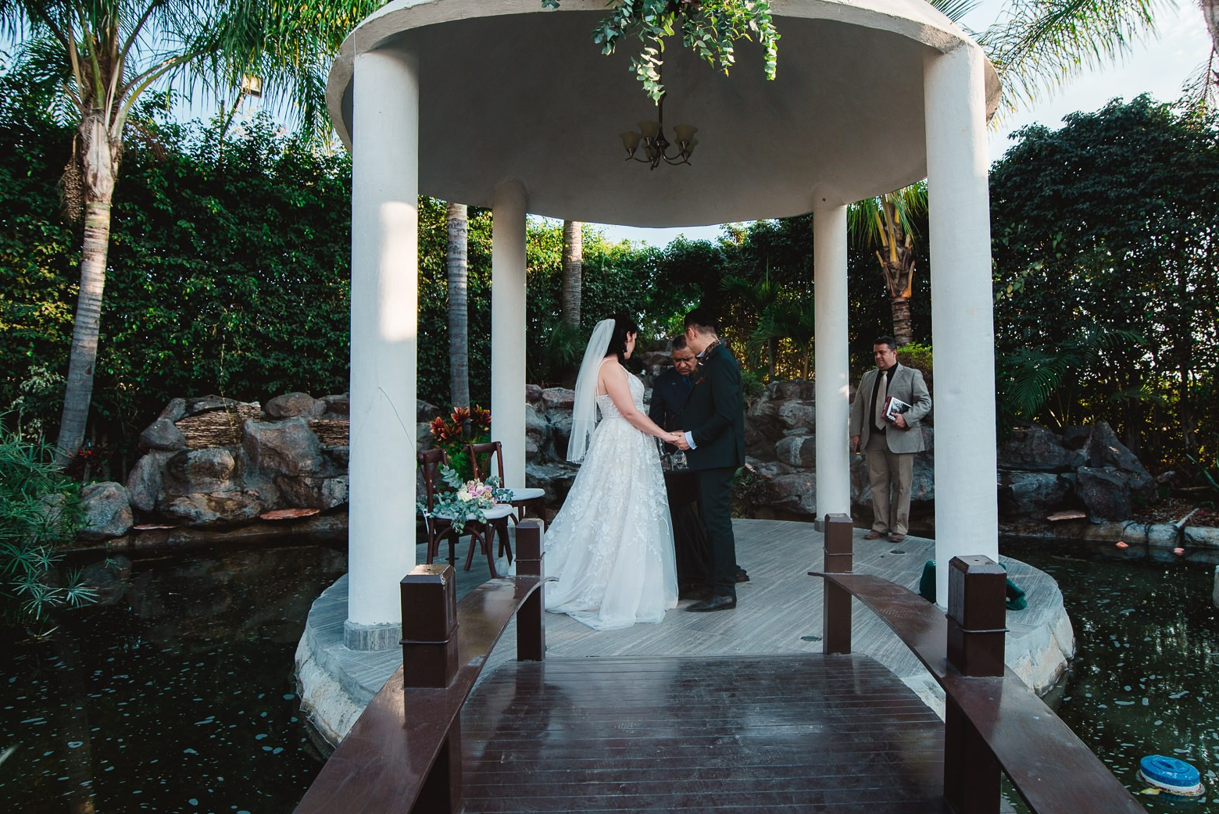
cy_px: 370
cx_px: 685
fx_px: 711
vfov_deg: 59.5
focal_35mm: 21
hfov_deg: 80.8
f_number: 3.5
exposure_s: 1/320
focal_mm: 16
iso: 100
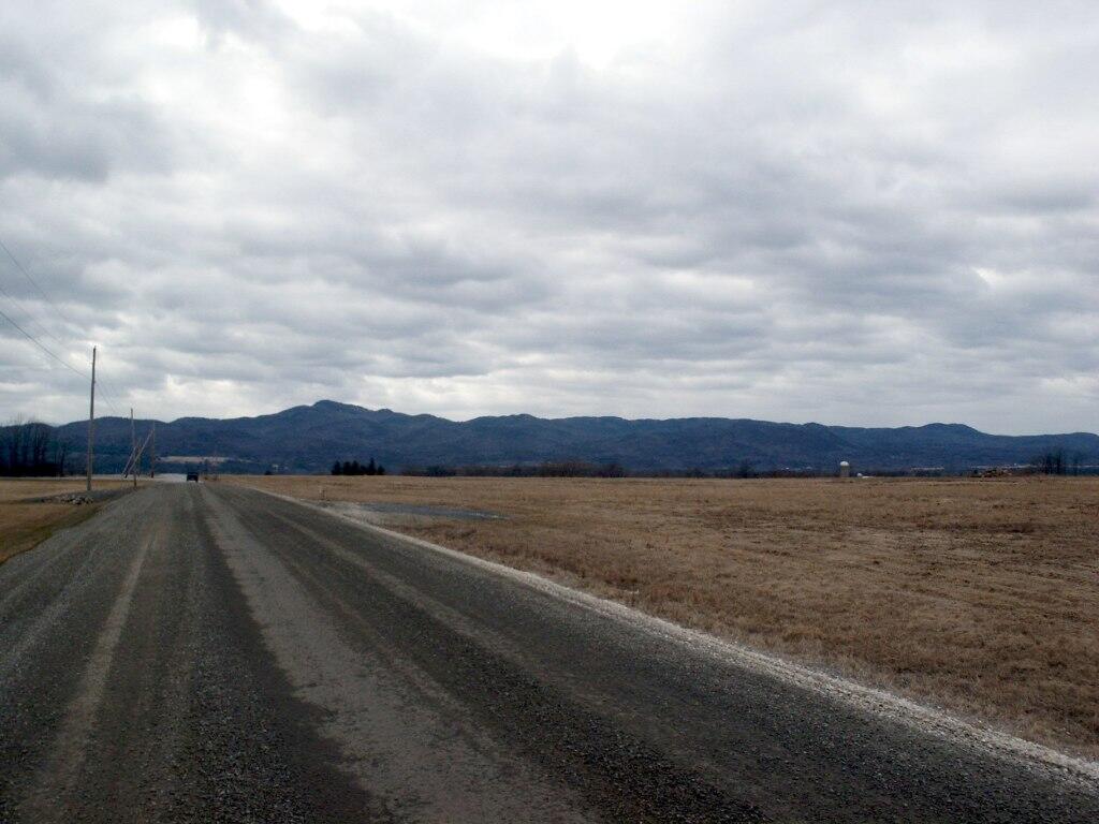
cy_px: 412
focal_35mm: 35
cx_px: 550
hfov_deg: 52.6
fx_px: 1111
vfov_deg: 40.7
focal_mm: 7.18
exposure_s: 1/350
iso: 64
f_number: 6.7
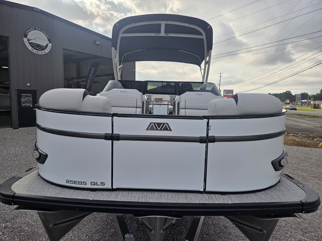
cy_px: 120
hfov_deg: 73.9
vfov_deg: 58.9
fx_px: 214
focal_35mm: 23
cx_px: 161
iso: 80
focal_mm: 5.4
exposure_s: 1/6839
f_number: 1.8
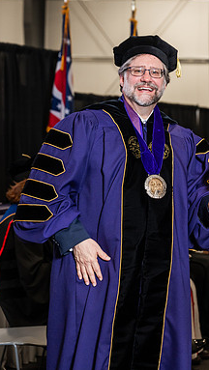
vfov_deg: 19.3
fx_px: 1091
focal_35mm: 111
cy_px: 184
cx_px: 221
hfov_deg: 10.8
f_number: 4
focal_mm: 70
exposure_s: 1/200
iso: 1250
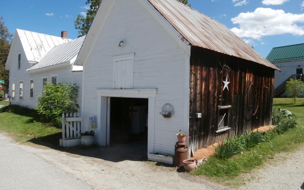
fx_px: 215
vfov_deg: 47.5
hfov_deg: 70.4
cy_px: 85
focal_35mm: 26
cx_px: 150
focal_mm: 4.2
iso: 100
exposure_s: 1/1250
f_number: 3
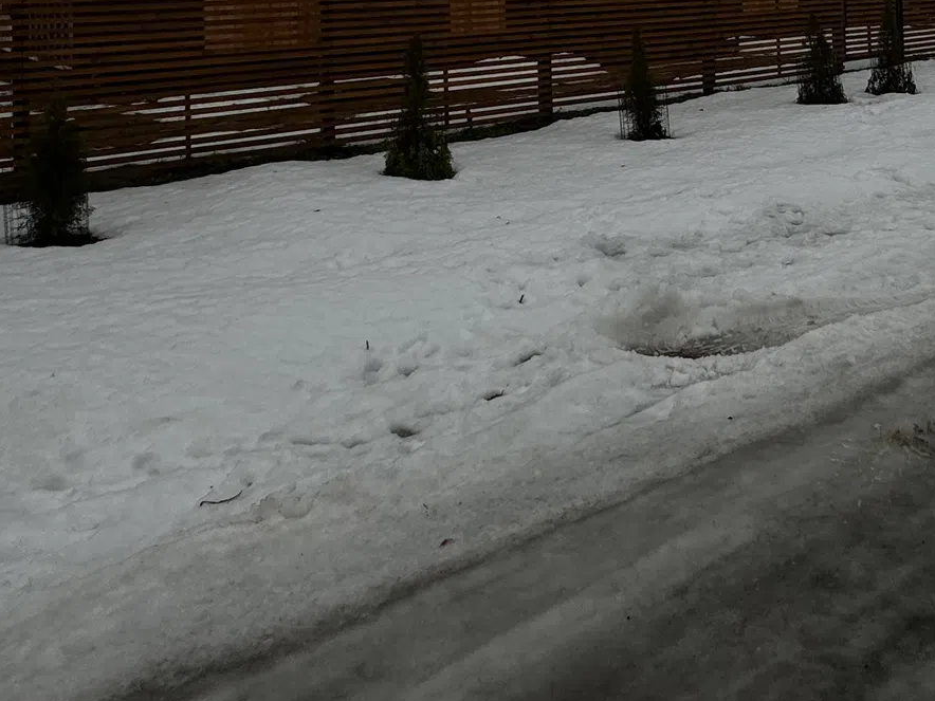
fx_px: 1026
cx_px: 676
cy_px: -60
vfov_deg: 33.2
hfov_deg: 47.5
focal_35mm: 38
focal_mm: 2.22
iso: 40
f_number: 2.2
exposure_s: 1/556
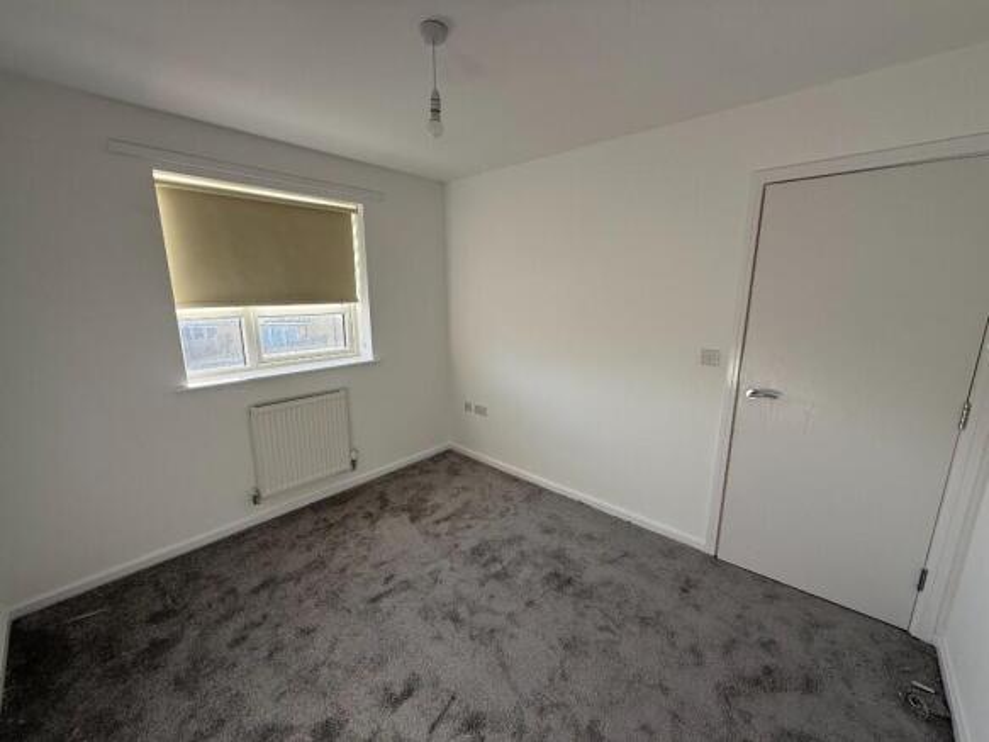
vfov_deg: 85.7
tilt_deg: -11.7
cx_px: 494
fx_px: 400
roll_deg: +0.0
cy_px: 371
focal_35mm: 14
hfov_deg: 102.1
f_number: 2.2
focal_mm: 2.22
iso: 64
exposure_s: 1/142
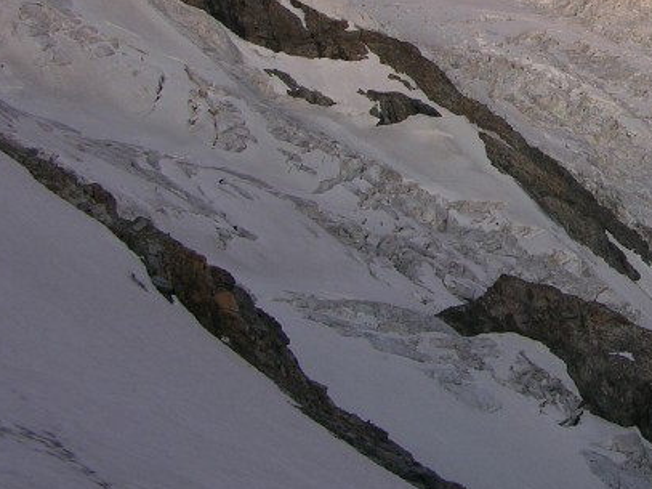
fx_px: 1657
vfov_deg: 16.5
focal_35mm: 88
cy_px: 21
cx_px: 727
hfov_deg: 21.1
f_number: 3.5
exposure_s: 1/50.5
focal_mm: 8.9
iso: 50
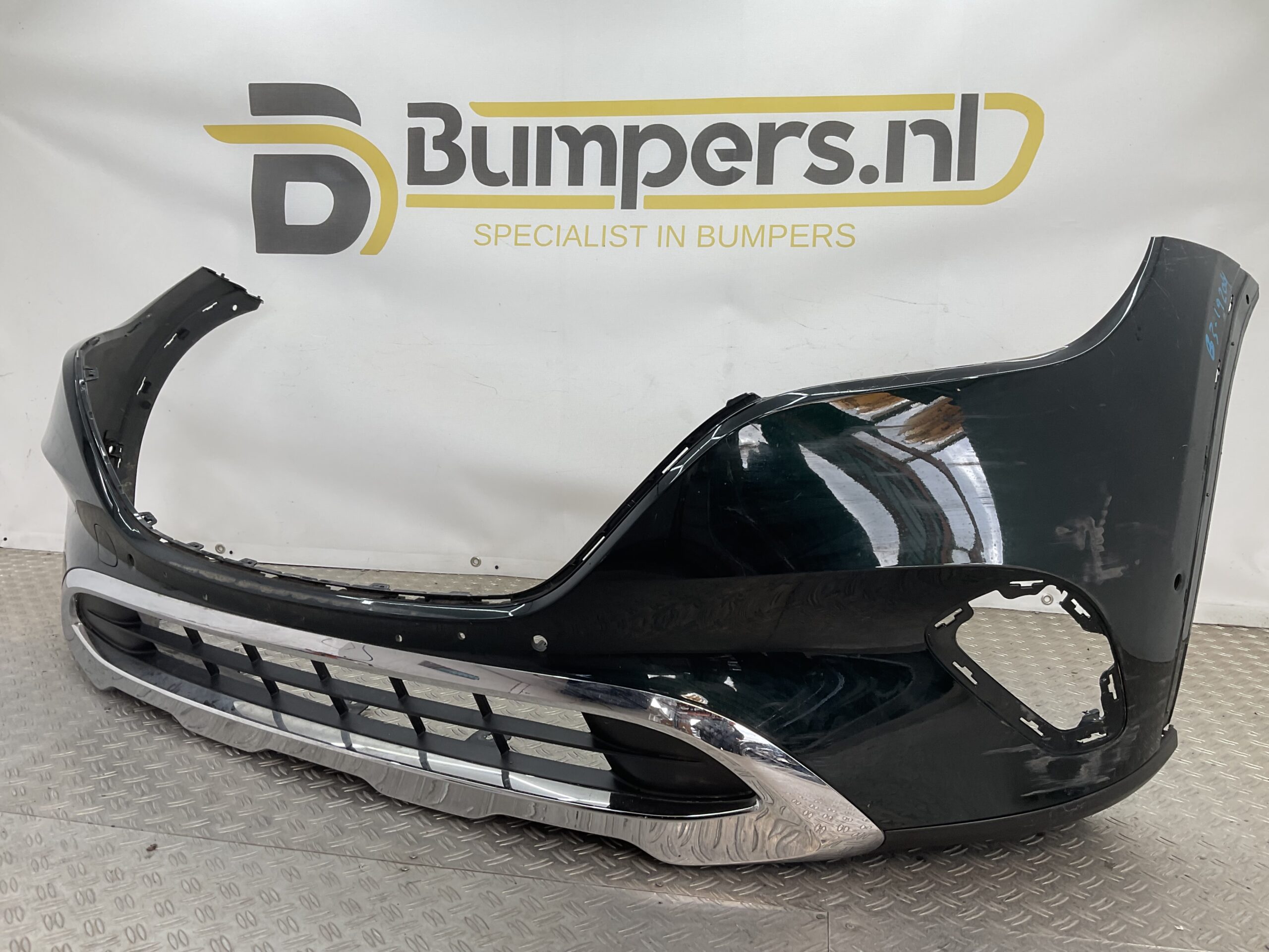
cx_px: 634
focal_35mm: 29
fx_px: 1063
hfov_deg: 61.7
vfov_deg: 48.2
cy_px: 476
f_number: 1.8
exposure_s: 1/107
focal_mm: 3
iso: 16
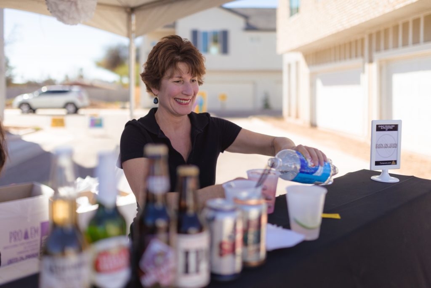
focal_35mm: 35
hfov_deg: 54.4
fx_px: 419
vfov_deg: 37.9
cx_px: 216
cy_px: 144
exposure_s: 1/8000
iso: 90
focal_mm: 35
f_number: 1.4
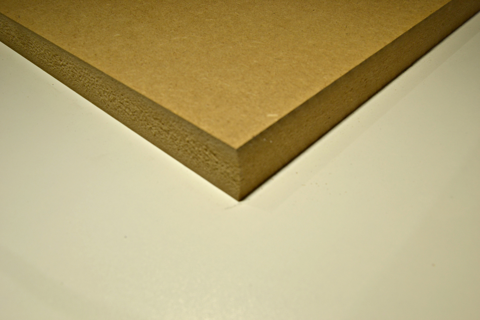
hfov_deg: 57.2
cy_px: 160
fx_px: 440
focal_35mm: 33
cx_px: 240
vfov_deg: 40.0
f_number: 8
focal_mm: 22
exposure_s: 1/125
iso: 200
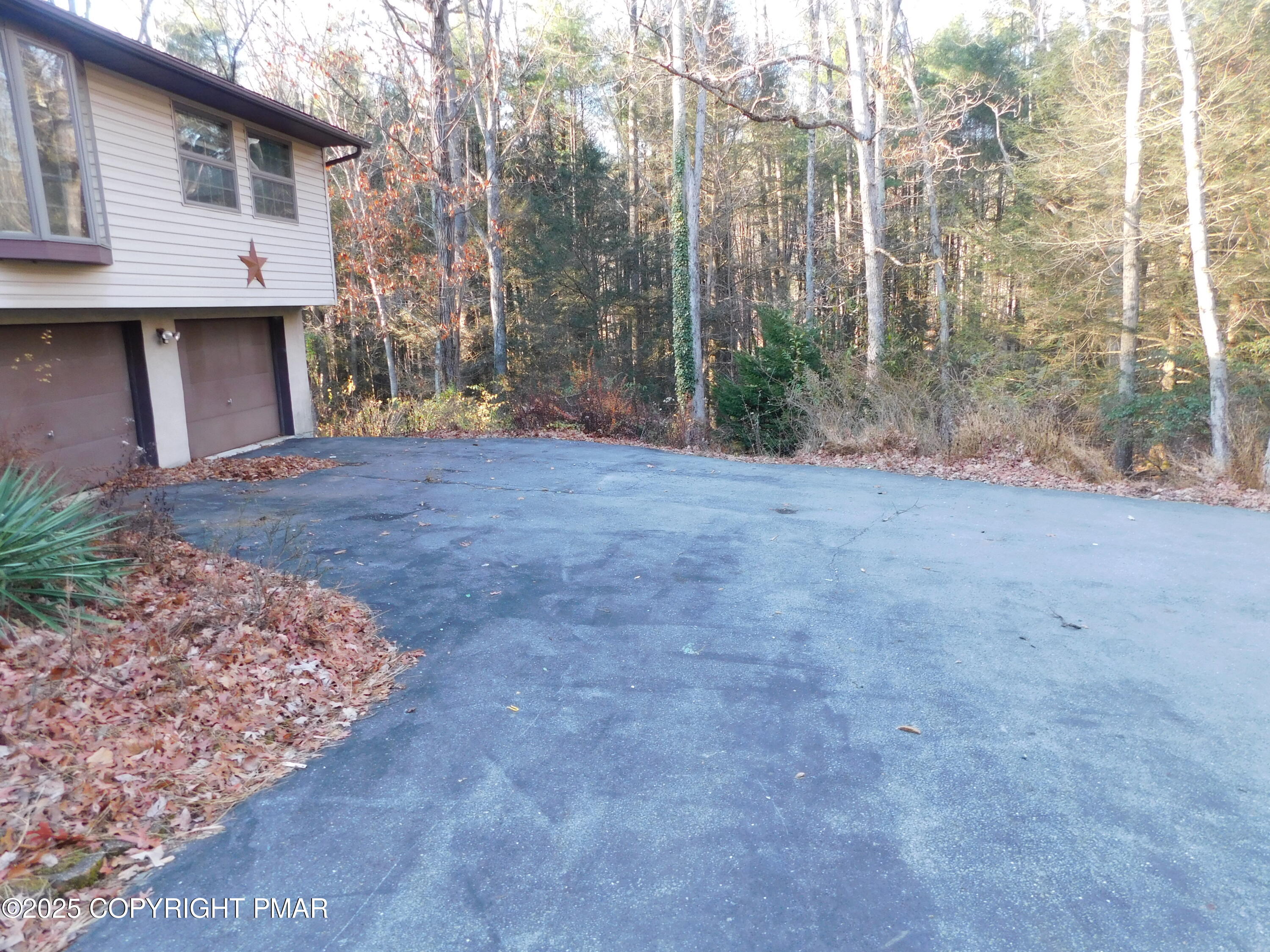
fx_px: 844
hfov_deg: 73.9
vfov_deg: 58.9
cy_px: 476
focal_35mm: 23
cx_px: 635
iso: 125
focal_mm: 4
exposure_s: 1/50
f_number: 3
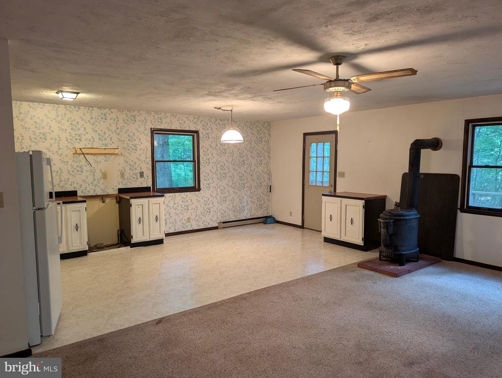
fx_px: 349
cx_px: 251
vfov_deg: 56.9
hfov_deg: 71.5
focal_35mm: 24
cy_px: 189
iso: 100
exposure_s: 1/24
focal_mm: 6.9
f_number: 1.68
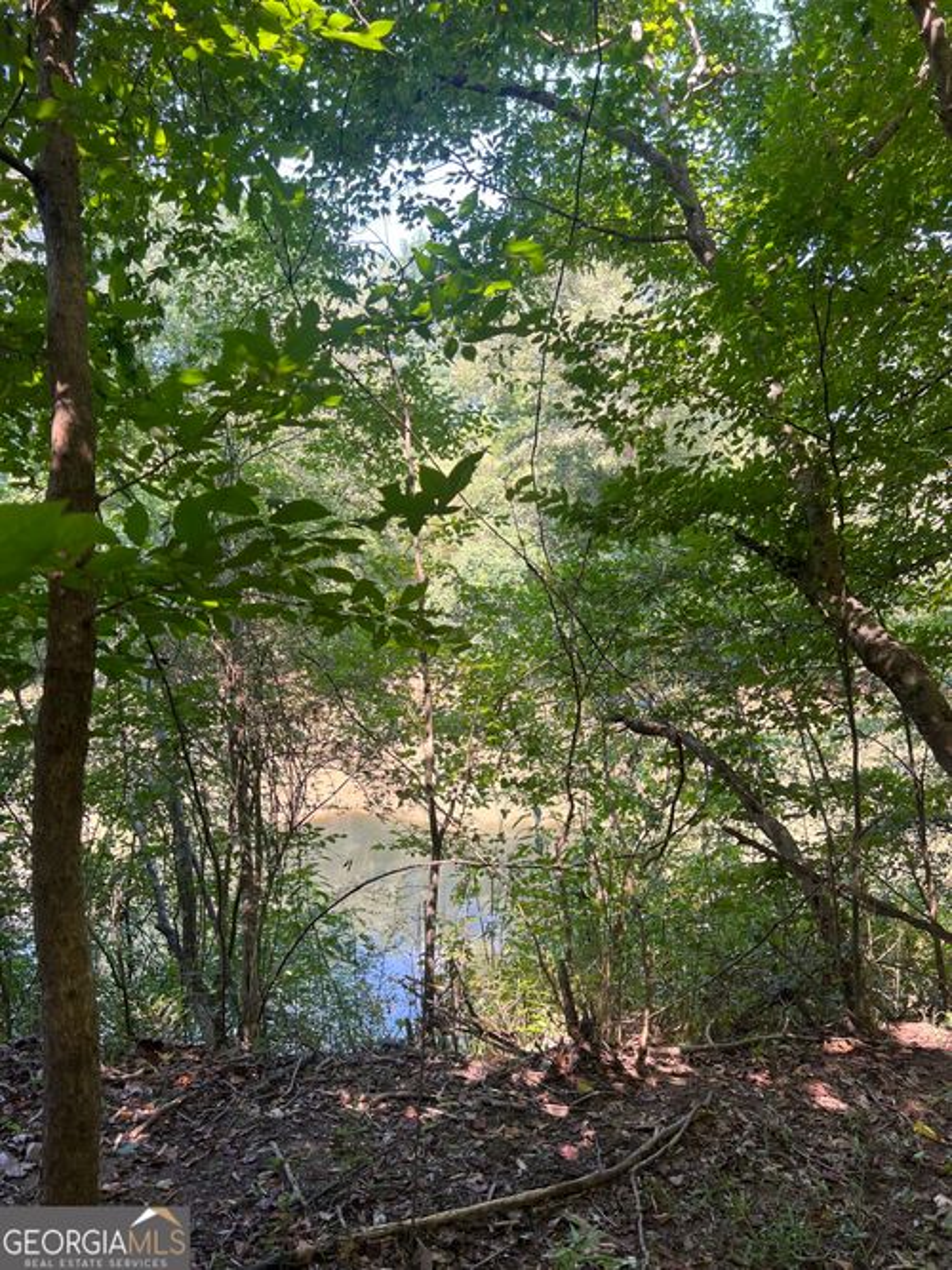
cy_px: 635
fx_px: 954
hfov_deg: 53.0
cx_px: 476
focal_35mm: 26
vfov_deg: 67.3
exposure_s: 1/134
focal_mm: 5.7
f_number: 1.5
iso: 32
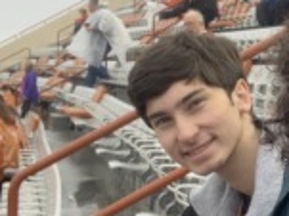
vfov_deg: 10.9
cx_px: 381
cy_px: 96
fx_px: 1135
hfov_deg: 13.9
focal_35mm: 136
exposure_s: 1/121
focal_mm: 2.87
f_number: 2.2
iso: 25
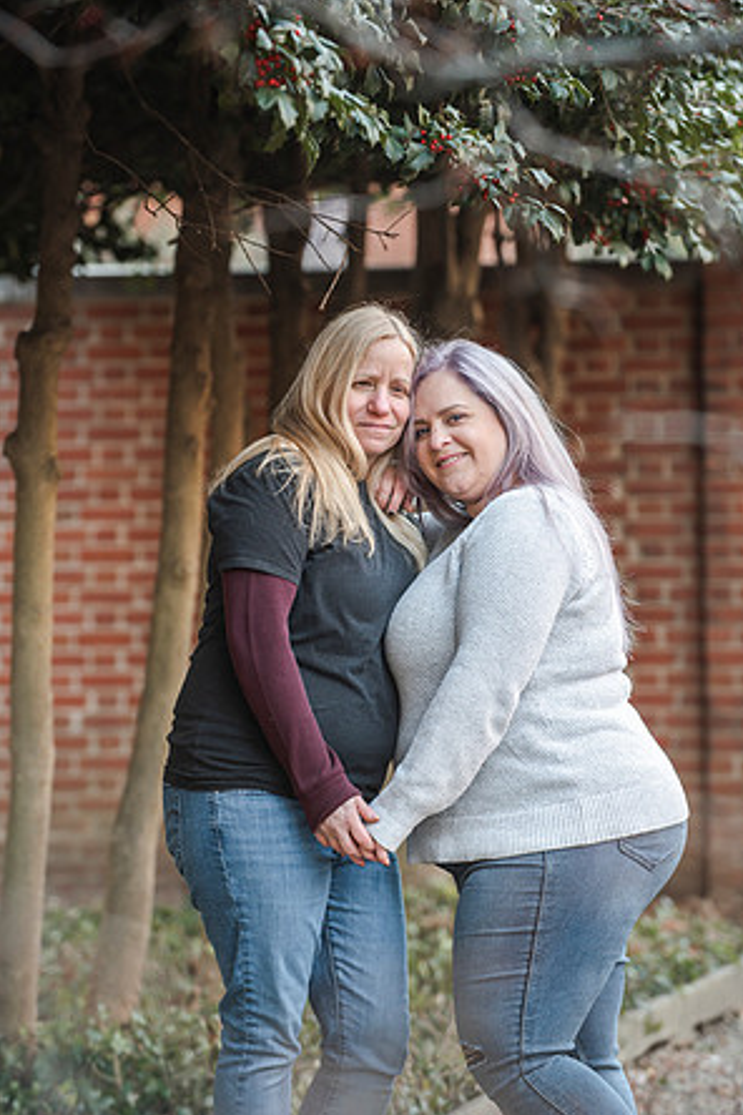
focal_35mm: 157
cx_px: 374
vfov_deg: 13.1
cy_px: 555
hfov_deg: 8.7
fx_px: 4860
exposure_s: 1/250
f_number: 4
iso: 400
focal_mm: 155
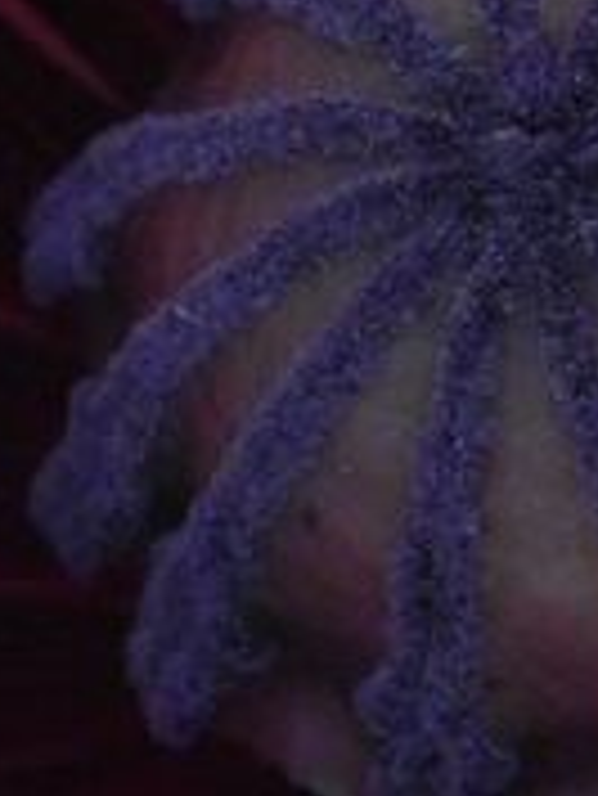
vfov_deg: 5.8
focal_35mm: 339
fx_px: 7799
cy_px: 328
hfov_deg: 4.4
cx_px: 773
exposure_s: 1/2000
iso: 800
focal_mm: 13.4
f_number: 4
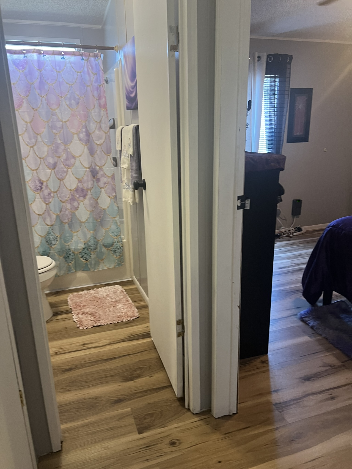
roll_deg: +1.7
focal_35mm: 26
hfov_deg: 53.1
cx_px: 176
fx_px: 353
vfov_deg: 67.3
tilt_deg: -15.3
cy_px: 234
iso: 200
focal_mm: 5.7
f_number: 1.5
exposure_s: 1/60
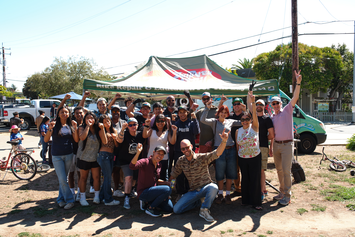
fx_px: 306
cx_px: 178
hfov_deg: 60.3
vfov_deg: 42.3
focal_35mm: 31
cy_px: 118
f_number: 5.6
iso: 400
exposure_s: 1/250
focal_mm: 20.6
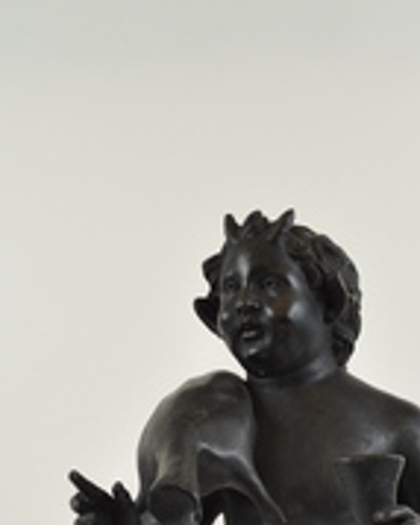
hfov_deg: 19.5
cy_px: 590
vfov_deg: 22.9
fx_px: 1213
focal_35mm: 78
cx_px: 305
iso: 400
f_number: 5.6
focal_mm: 22
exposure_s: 1/125
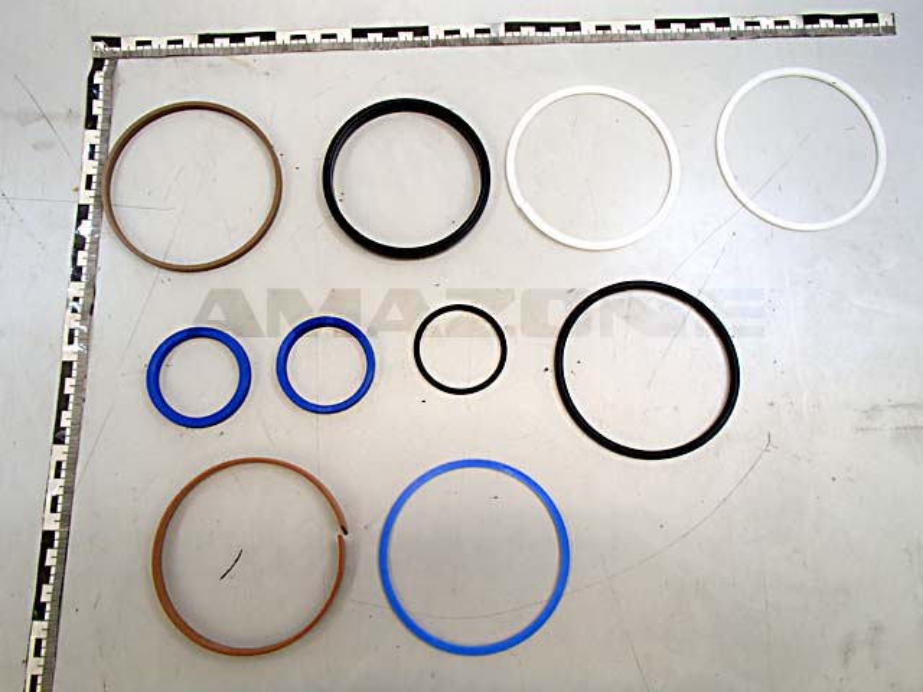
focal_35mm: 28
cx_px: 462
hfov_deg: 63.4
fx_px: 747
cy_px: 346
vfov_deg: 49.7
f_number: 3.9
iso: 250
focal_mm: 5
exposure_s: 1/30
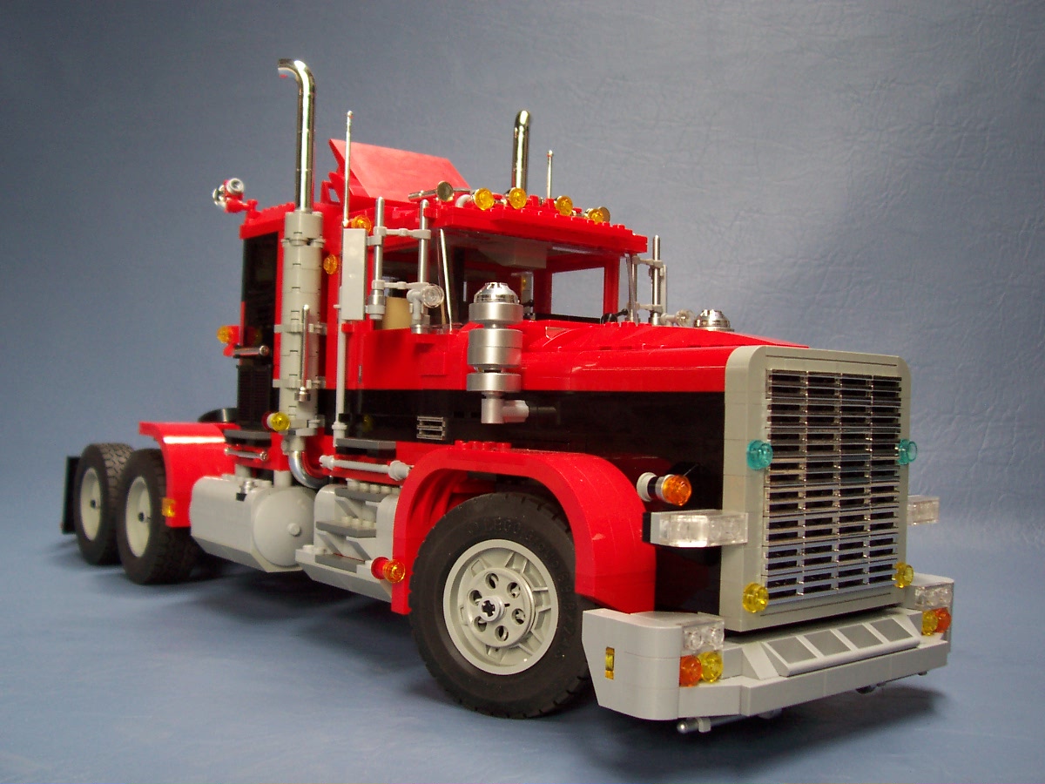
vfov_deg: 38.7
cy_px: 392
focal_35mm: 37
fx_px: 1117
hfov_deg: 50.1
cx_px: 522
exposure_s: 1/90
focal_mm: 5.6
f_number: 2.8
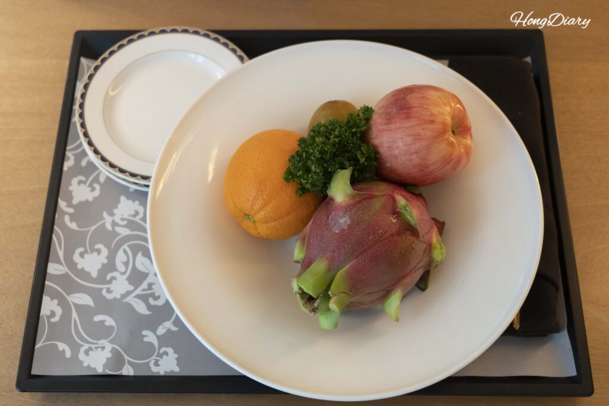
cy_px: 203
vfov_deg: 28.7
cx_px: 304
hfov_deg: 41.9
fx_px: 795
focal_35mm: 47
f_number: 5.6
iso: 4000
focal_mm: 47
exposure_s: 1/160
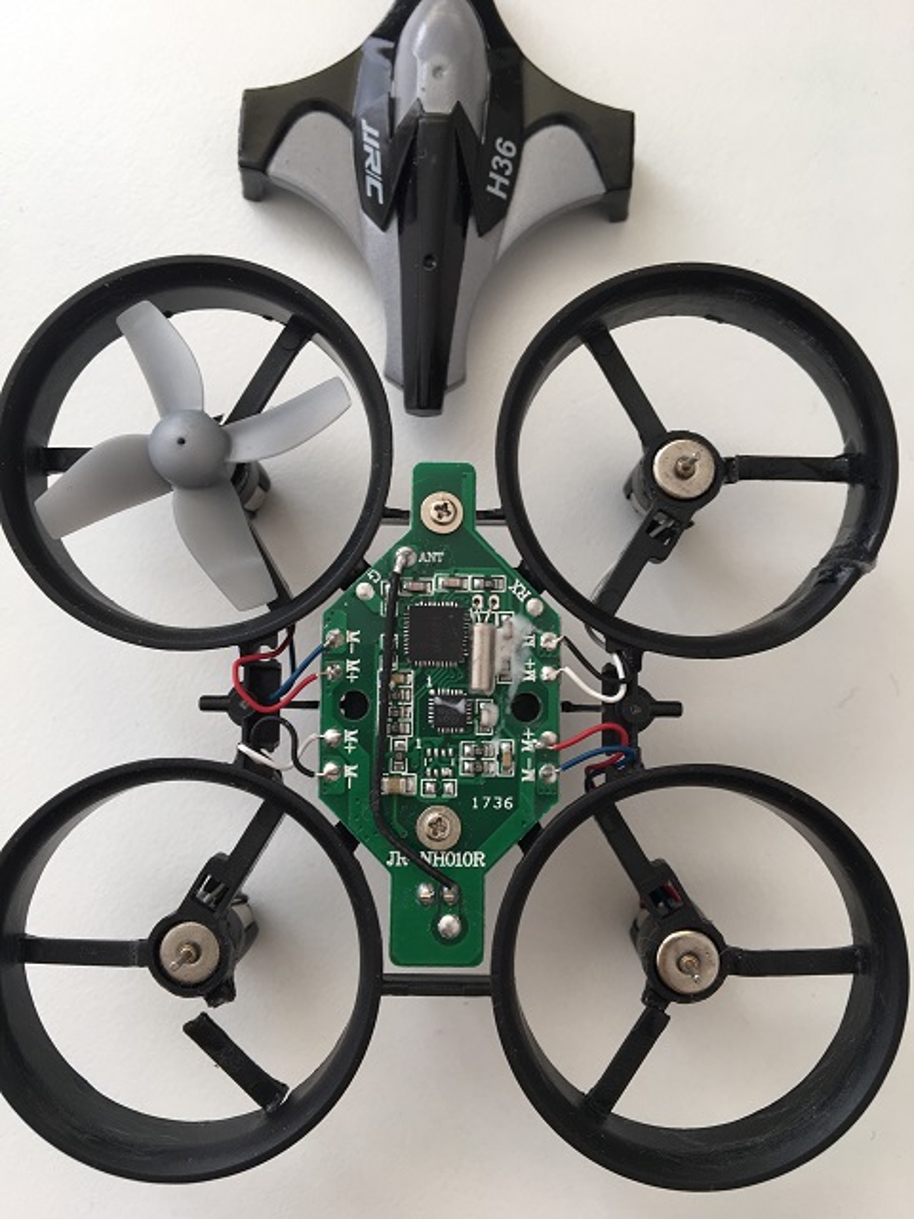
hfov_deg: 48.2
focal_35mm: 29
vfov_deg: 61.7
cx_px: 457
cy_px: 610
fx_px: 1021
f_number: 2.2
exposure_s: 1/60
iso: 32
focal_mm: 4.15
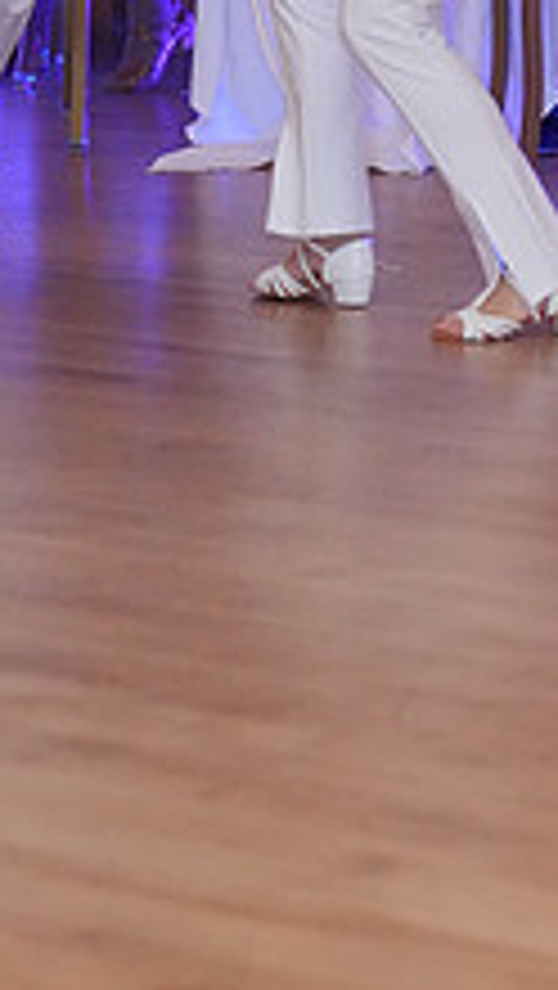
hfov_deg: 5.6
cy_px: -207
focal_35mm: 218
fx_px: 5725
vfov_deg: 9.7
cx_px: 245
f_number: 3.2
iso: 8000
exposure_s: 1/250
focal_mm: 79
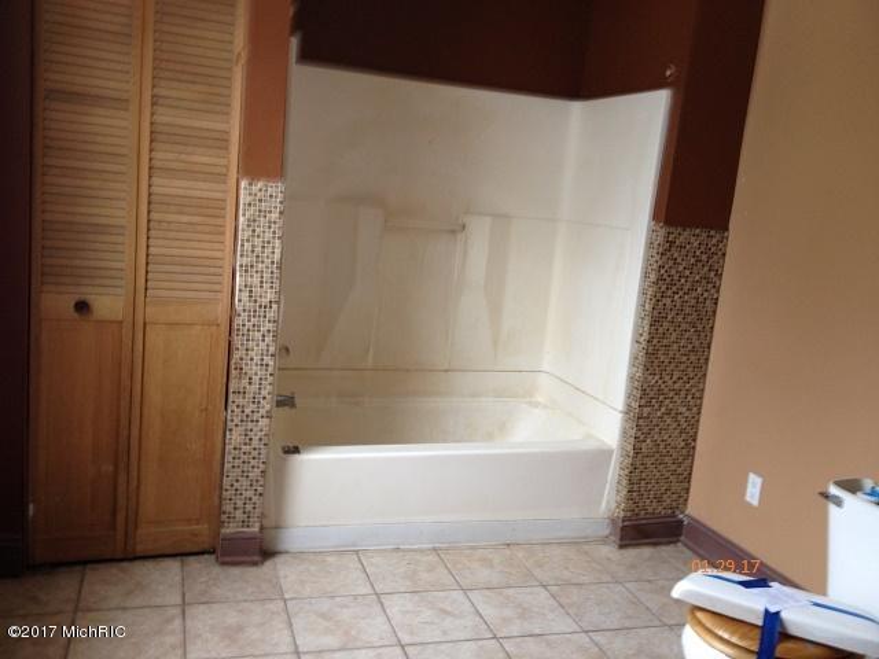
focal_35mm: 35
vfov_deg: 40.7
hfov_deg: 52.6
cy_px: 330
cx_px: 440
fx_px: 889
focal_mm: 4.28
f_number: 2.4
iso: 80
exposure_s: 1/20
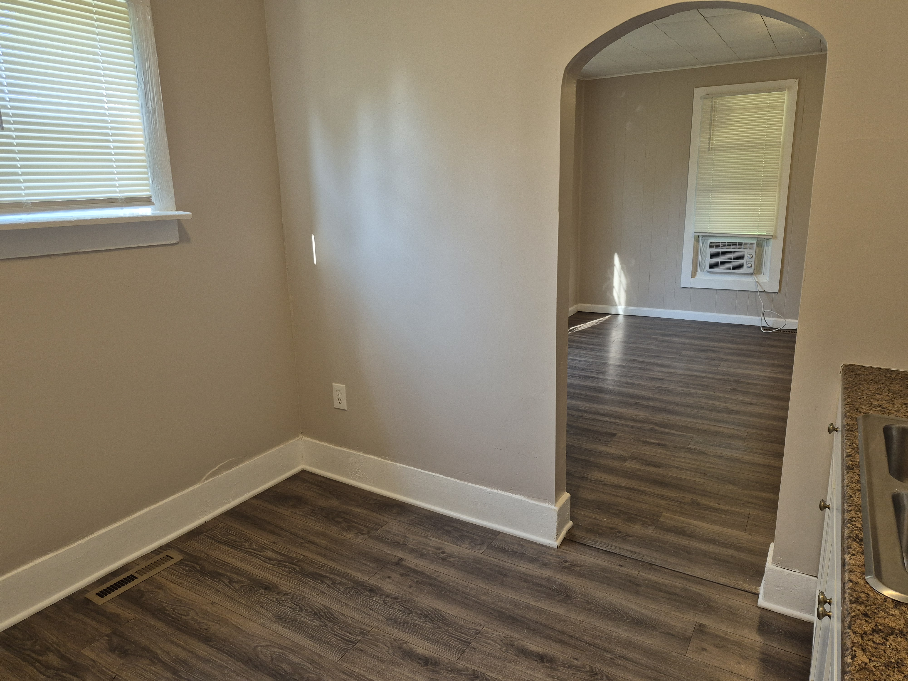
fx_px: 603
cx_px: 454
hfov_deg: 73.9
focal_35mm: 23
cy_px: 340
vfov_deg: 58.9
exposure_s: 1/120
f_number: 1.8
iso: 100
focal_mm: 5.4
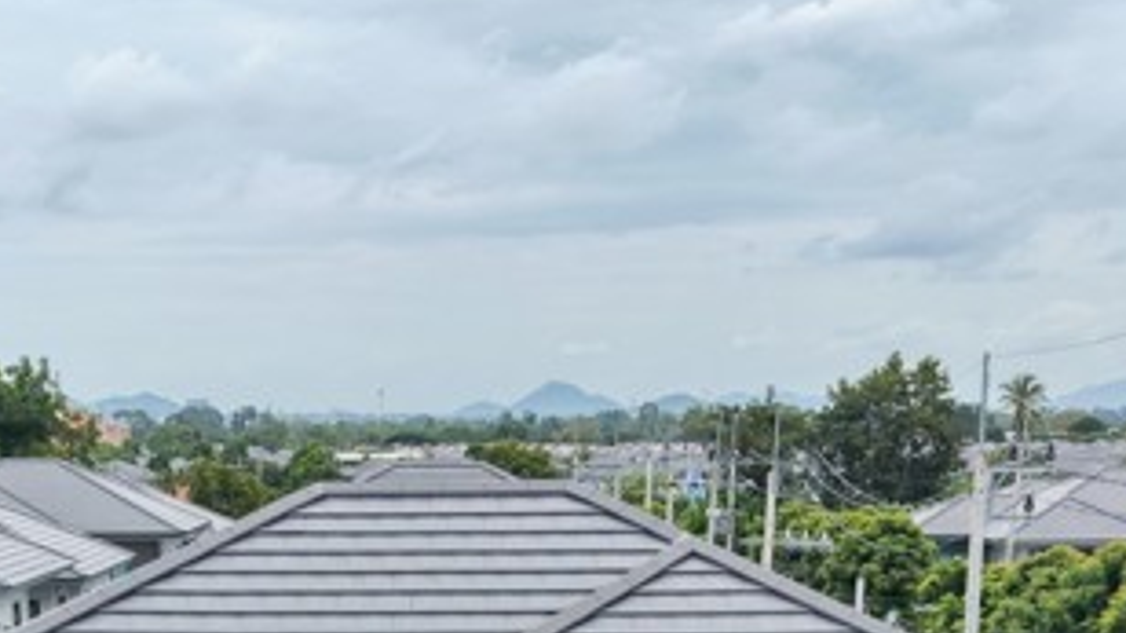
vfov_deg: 13.3
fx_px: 2507
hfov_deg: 25.2
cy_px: 1039
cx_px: 419
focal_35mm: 84
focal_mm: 8.67
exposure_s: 1/500
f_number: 1.8
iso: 270
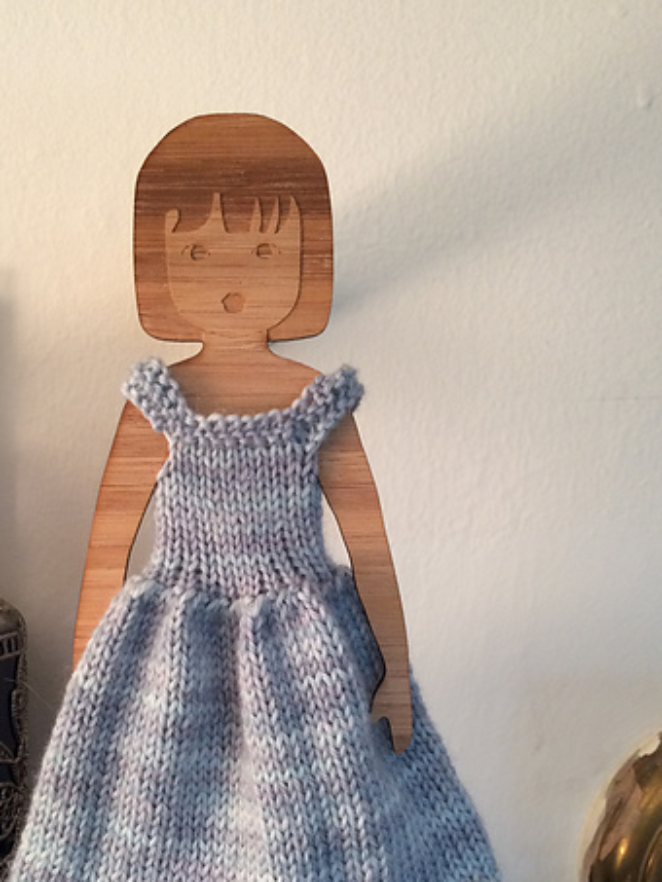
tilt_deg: -8.1
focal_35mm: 41
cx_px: 247
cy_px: 570
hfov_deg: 35.0
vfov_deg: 45.2
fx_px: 1045
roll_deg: +0.3
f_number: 2.2
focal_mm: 4.15
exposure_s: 1/30
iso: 160
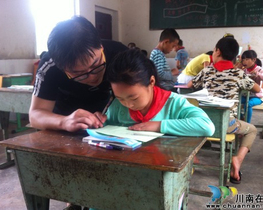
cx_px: 139
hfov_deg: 49.1
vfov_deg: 40.1
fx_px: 288
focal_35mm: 37
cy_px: 105
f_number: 2.8
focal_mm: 3.85
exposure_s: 1/25
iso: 100
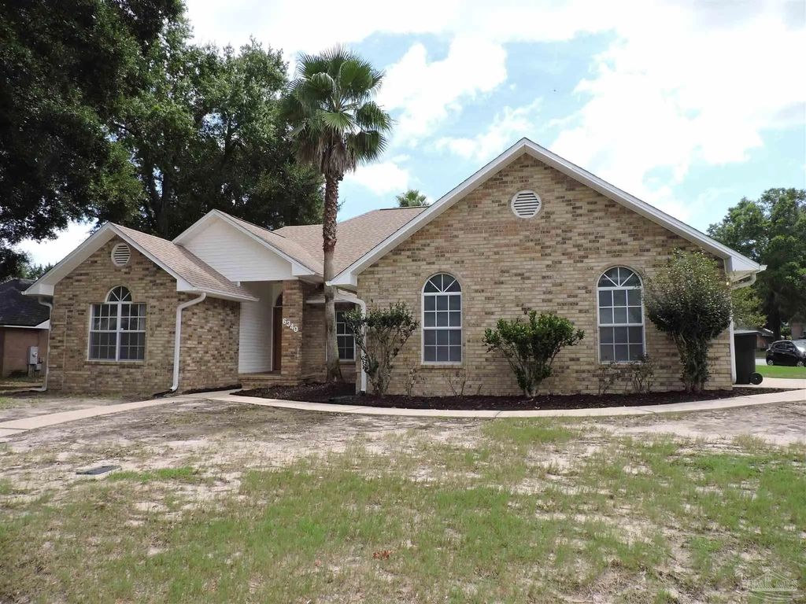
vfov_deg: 56.8
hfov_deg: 71.6
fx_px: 559
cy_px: 302
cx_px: 403
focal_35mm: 24
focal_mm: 4.3
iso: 200
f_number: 3
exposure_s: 1/1600
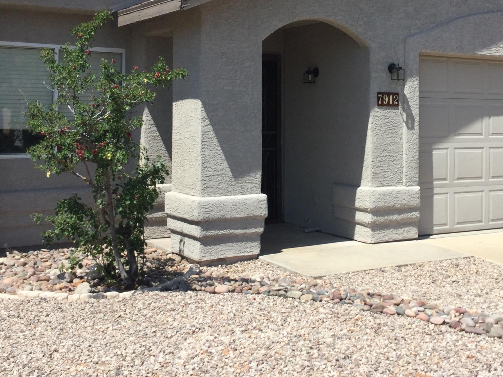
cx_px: 286
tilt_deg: +1.4
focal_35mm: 52
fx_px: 756
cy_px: 94
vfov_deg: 27.6
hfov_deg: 36.8
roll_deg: -0.7
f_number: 2.4
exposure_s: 1/1359
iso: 25
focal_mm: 3.3
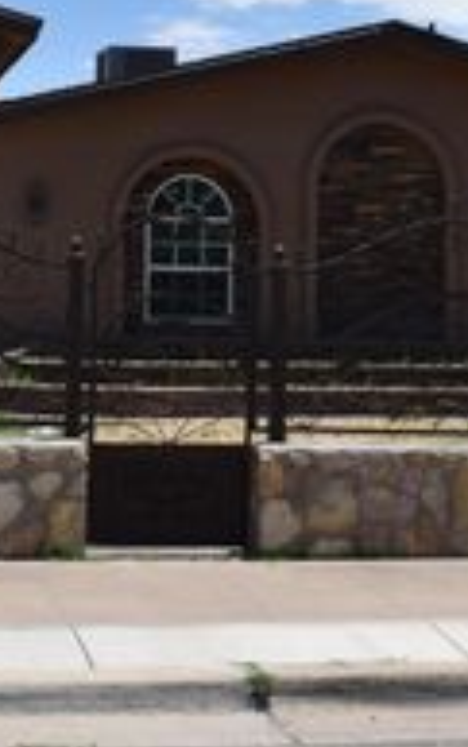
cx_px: 12
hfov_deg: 16.3
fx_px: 1609
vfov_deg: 25.8
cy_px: 184
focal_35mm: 79
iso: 100
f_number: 9
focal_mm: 20
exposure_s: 1/320
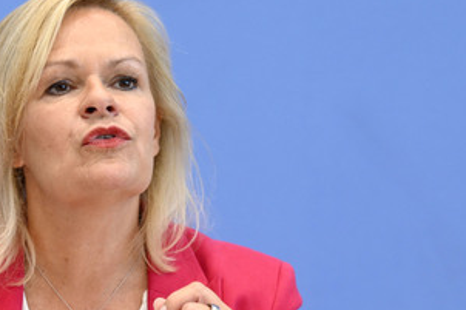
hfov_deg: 9.2
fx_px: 2898
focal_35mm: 224
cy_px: 199
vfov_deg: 6.1
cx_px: 129
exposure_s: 1/500
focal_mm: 150
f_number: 6.3
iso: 5000
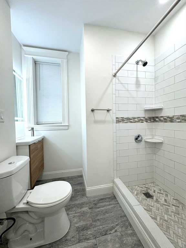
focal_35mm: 14
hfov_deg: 85.7
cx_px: 93
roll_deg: +0.6
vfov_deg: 102.1
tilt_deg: -1.1
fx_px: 100
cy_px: 124
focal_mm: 2.22
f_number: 2.2
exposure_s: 1/120
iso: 100
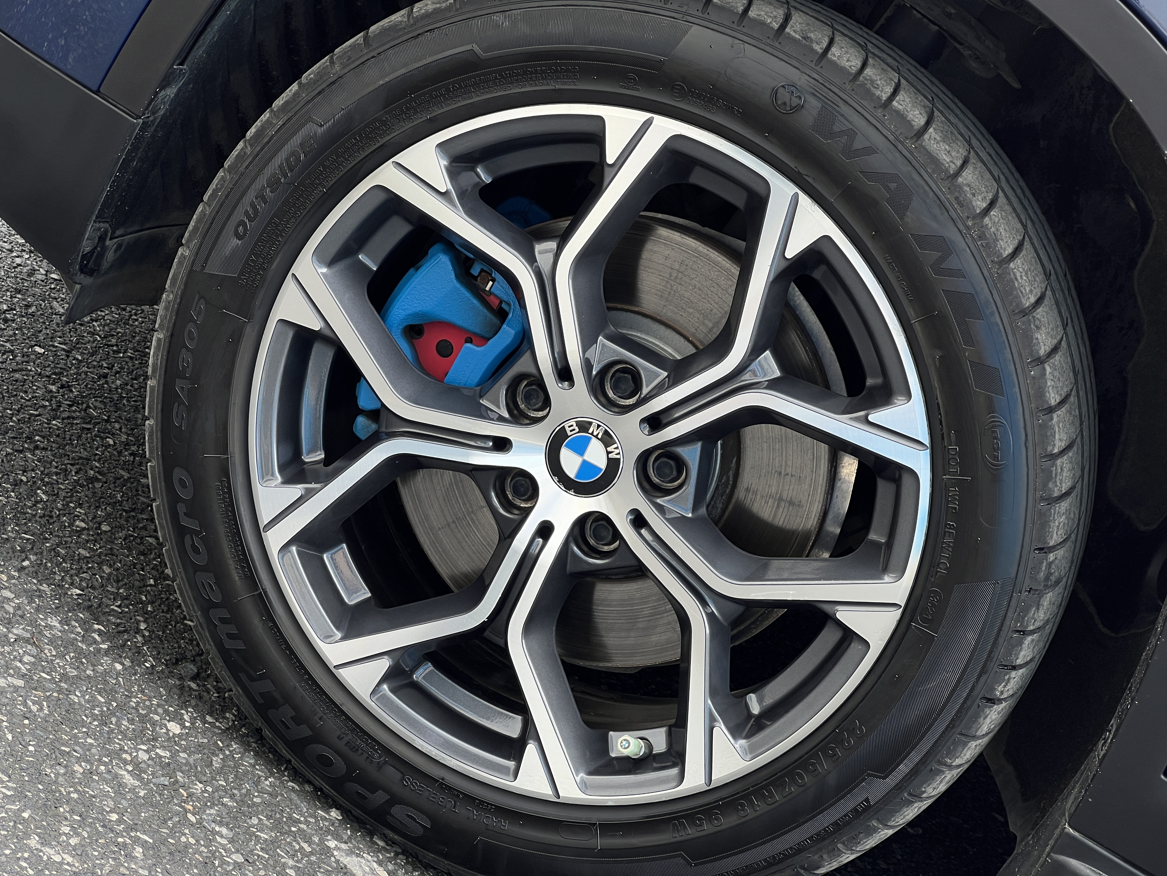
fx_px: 2596
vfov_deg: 19.1
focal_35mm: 77
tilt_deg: -18.5
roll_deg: -29.4
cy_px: 438
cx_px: 584
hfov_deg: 25.3
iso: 32
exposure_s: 1/99
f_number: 2.8
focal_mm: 9
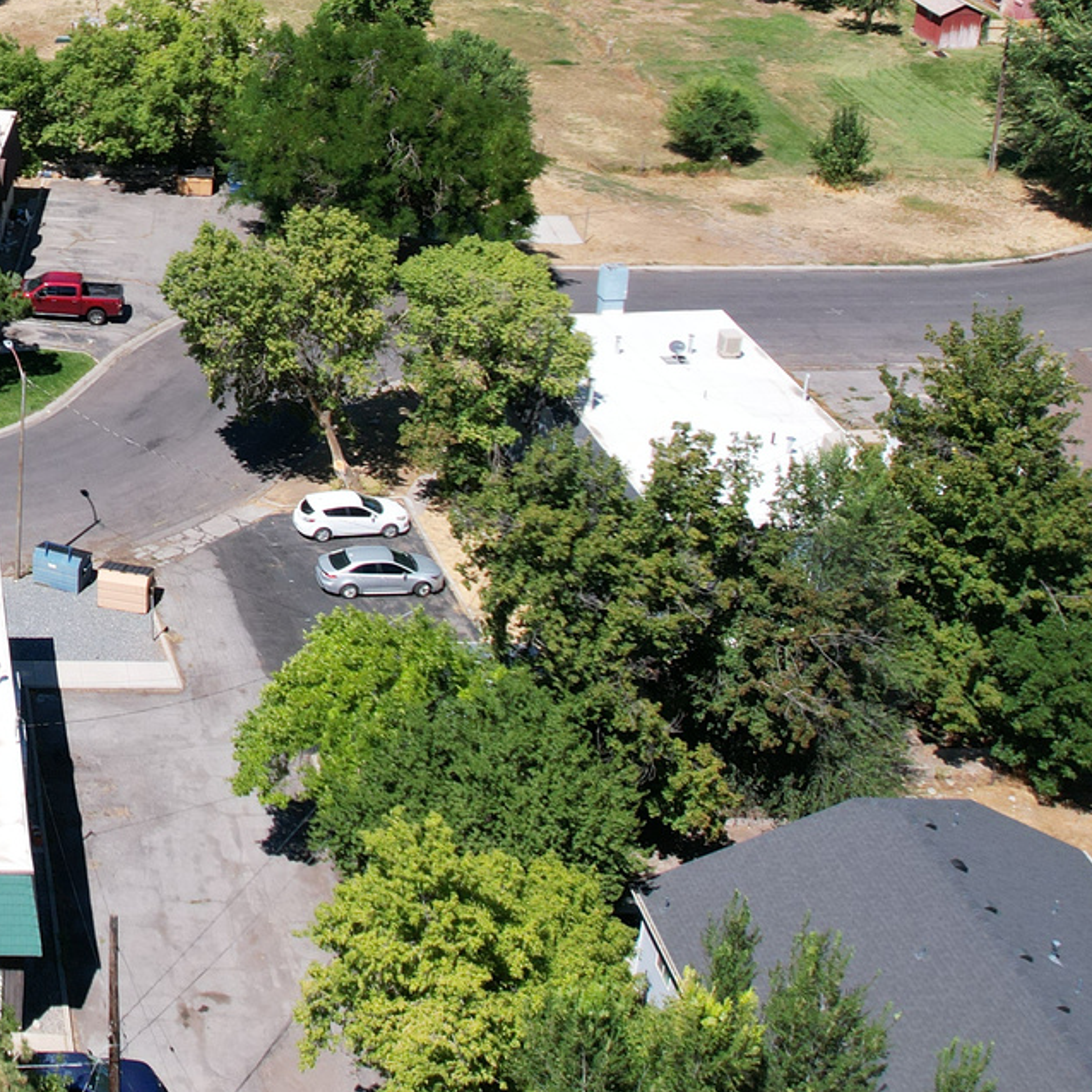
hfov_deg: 25.5
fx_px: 2141
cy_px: 104
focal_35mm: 60
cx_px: -245
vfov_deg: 27.5
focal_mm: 8.38
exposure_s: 1/2000
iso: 120
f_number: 2.8
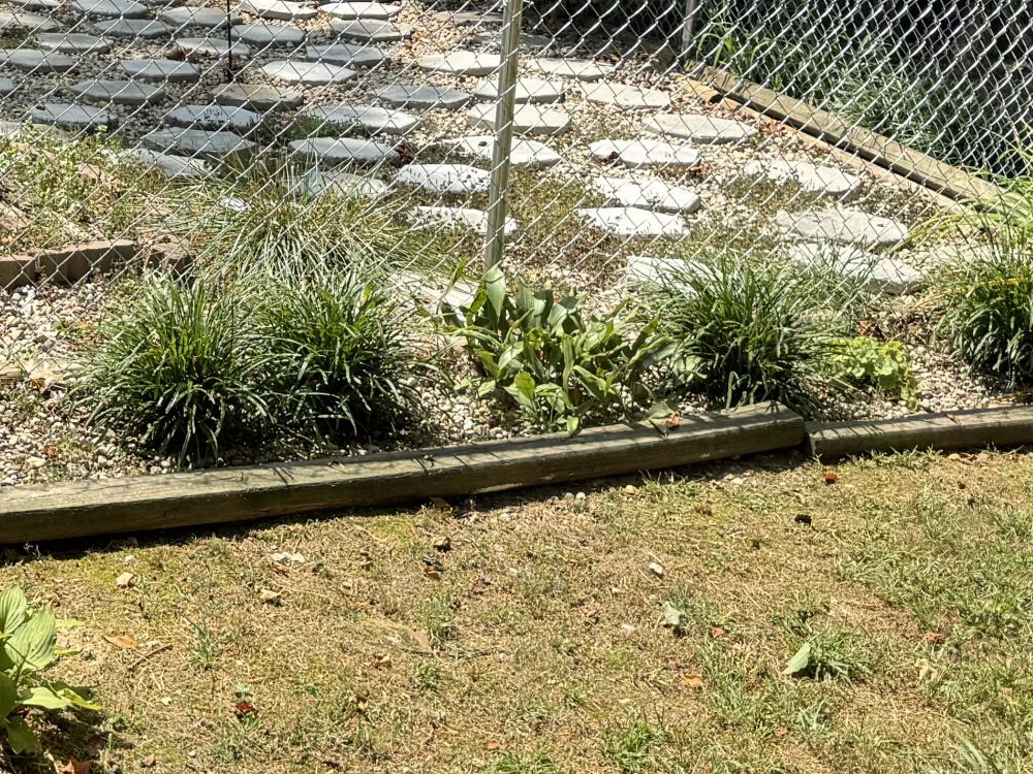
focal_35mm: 72
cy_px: -137
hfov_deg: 25.8
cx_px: 35
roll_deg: -1.4
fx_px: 2149
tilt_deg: -8.7
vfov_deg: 19.3
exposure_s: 1/1456
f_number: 1.78
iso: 80
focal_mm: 6.76
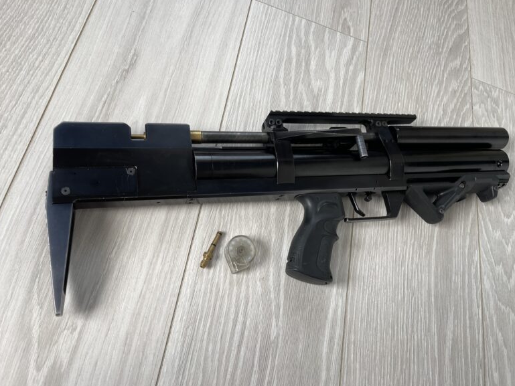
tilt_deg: -63.9
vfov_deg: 53.1
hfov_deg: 67.3
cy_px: 194
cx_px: 262
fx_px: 387
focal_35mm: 26
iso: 64
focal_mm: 5.1
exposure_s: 1/121
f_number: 1.6
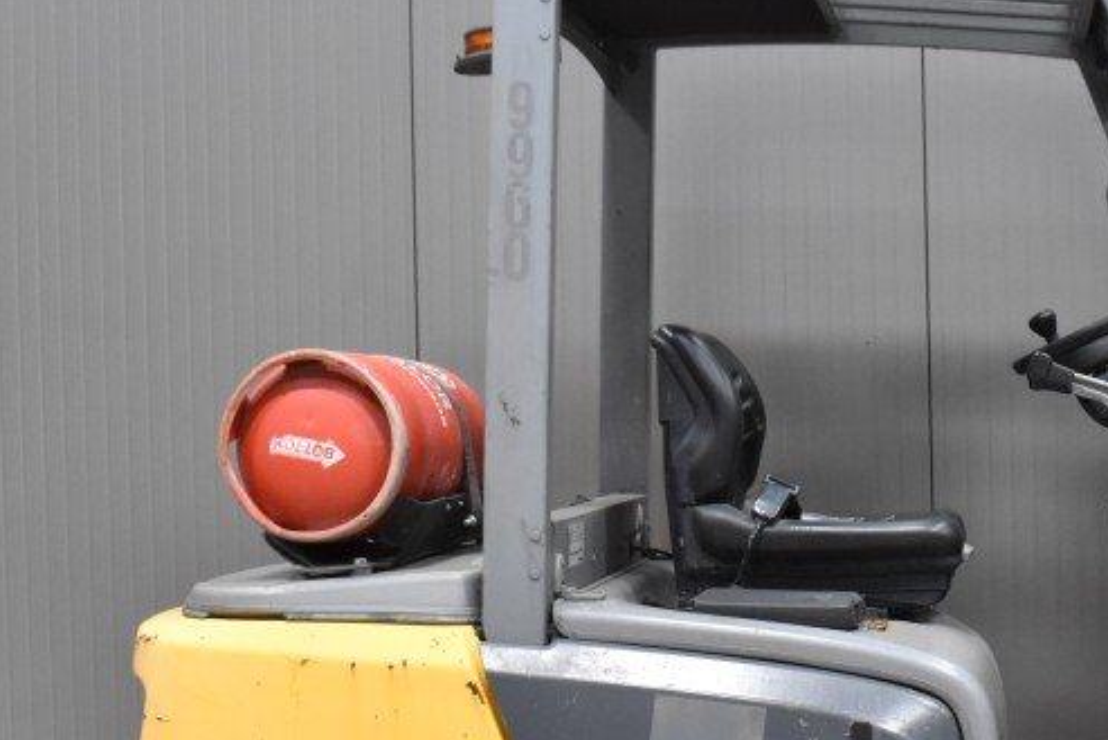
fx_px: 2247
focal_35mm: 73
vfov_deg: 18.7
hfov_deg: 26.8
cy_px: 454
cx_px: 987
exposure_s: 1/40
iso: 1600
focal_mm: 20
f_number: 5
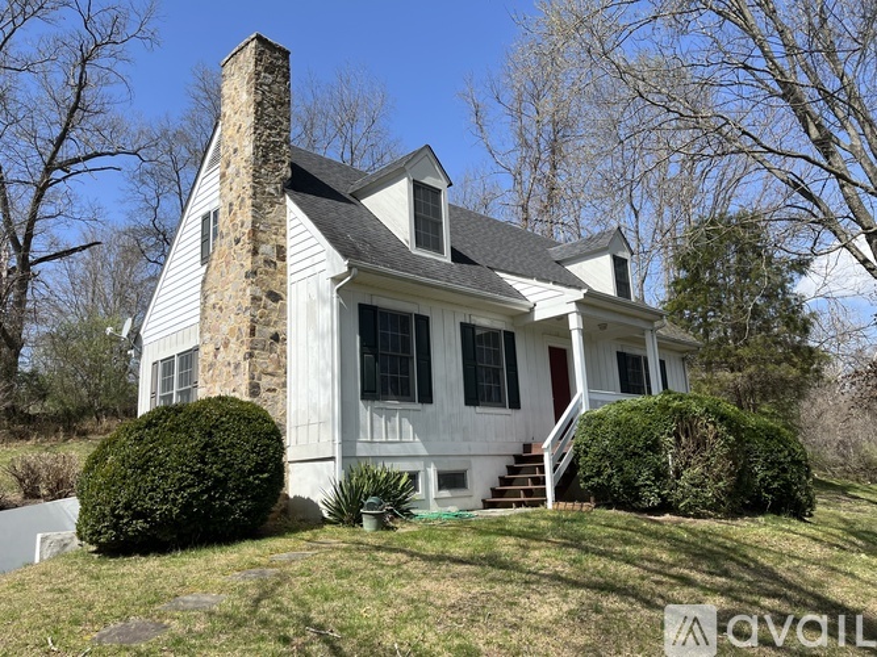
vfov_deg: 53.0
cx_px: 438
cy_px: 328
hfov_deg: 67.3
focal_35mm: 26
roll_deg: +2.6
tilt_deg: +13.1
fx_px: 659
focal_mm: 5.1
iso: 50
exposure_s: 1/2899
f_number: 1.6
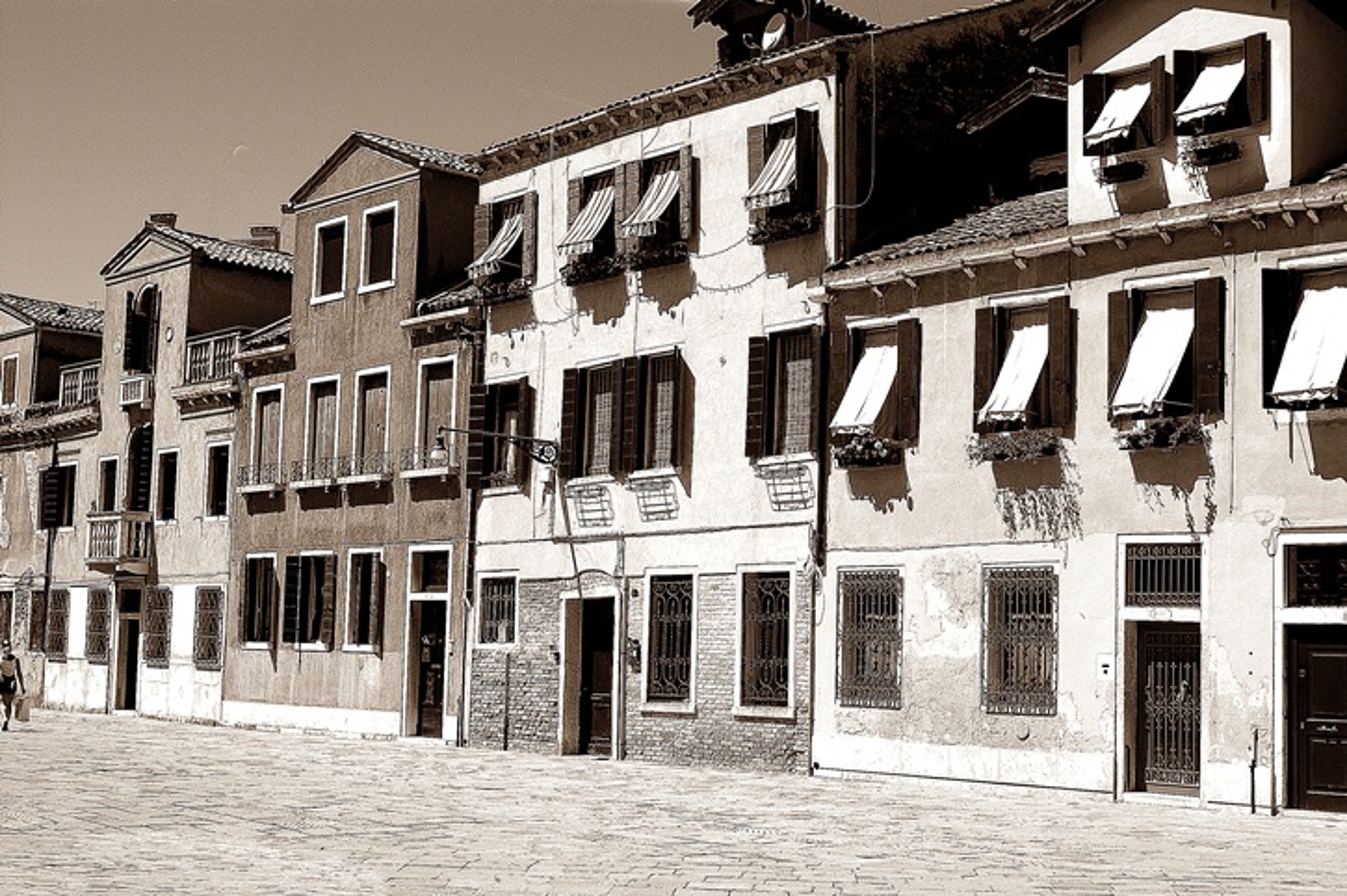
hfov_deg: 37.9
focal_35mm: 52
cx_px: 674
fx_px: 1963
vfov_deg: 25.7
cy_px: 448
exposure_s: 1/500
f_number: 8
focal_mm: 35
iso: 100
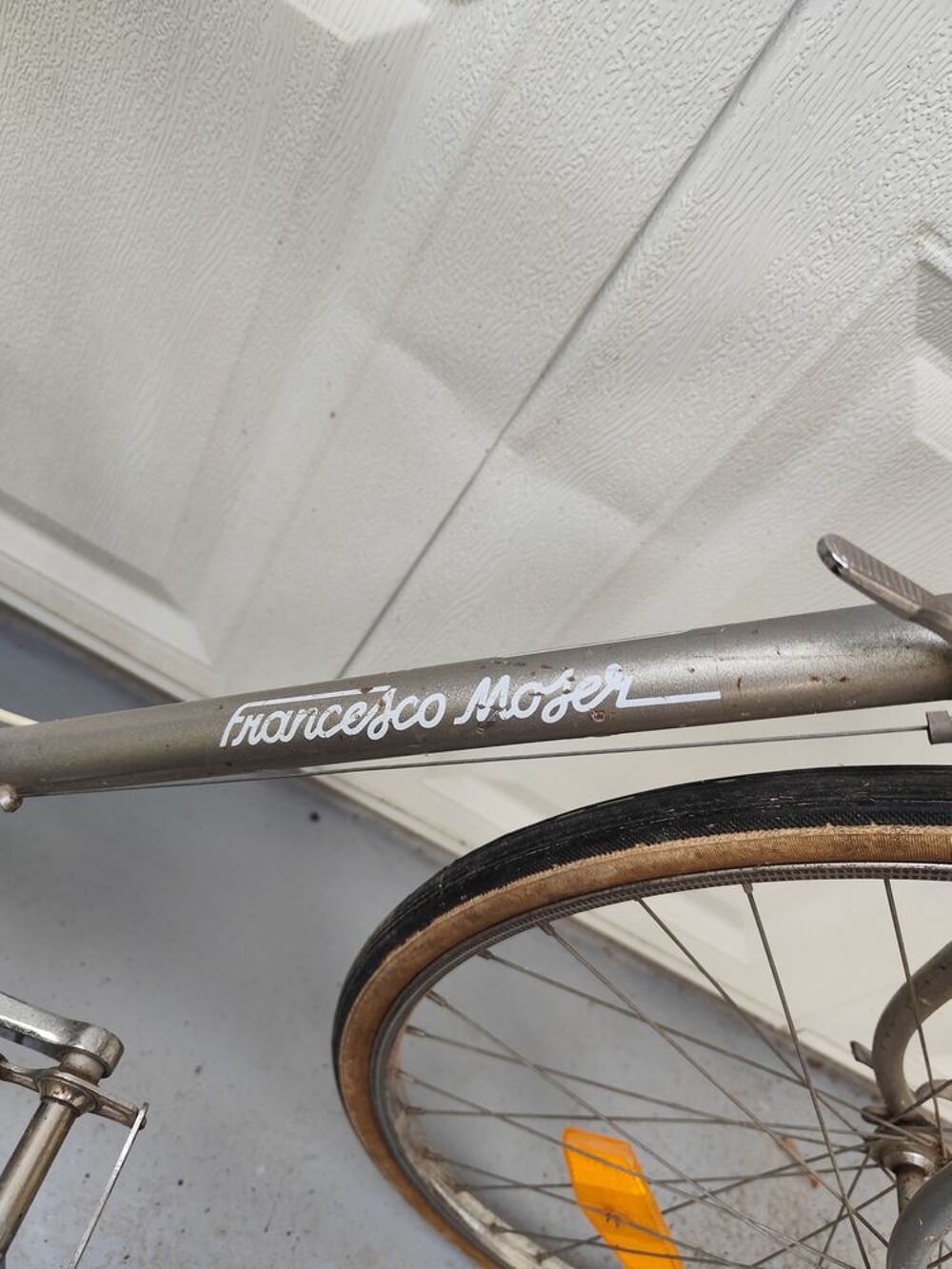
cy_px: 634
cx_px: 476
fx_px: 843
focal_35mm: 23
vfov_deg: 73.9
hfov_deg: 58.9
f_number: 1.65
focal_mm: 6.14
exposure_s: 1/100
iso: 64
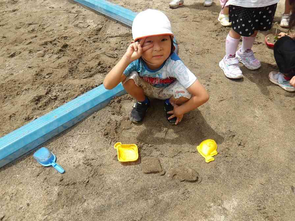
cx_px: 148
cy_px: 110
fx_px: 230
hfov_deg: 65.3
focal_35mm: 27
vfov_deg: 51.4
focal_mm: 4.9
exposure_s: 1/1222
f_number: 3
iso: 100
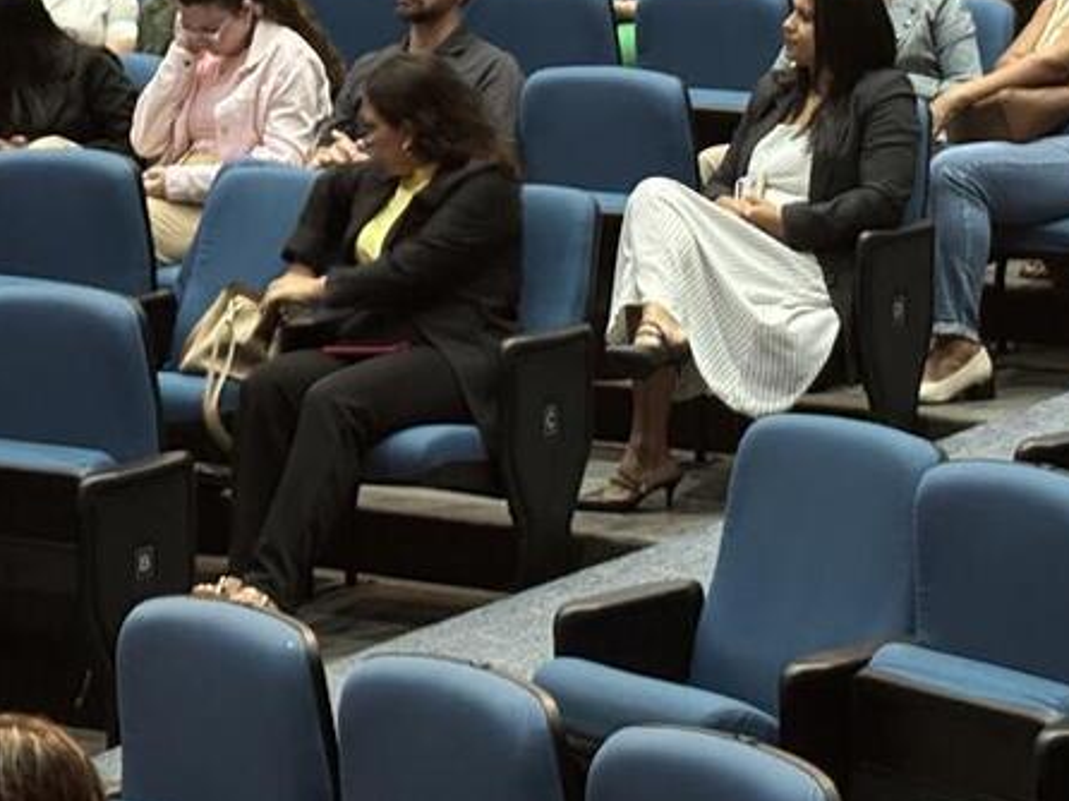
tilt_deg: -2.6
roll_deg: +0.7
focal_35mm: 140
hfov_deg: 14.1
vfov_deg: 10.4
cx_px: 738
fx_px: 4321
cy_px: -180
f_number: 1.6
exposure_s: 1/17
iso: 400
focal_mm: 5.96
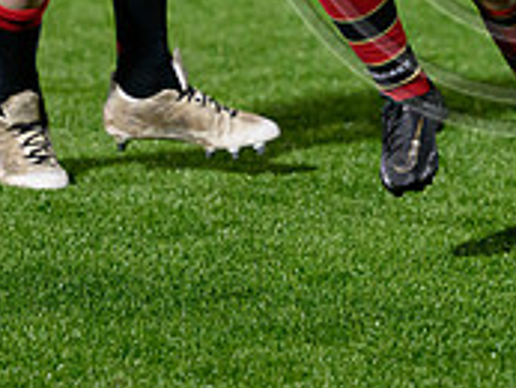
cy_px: -219
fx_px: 7458
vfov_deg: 3.0
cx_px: 415
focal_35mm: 500
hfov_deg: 4.0
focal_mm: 135
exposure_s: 1/1600
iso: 6400
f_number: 3.2
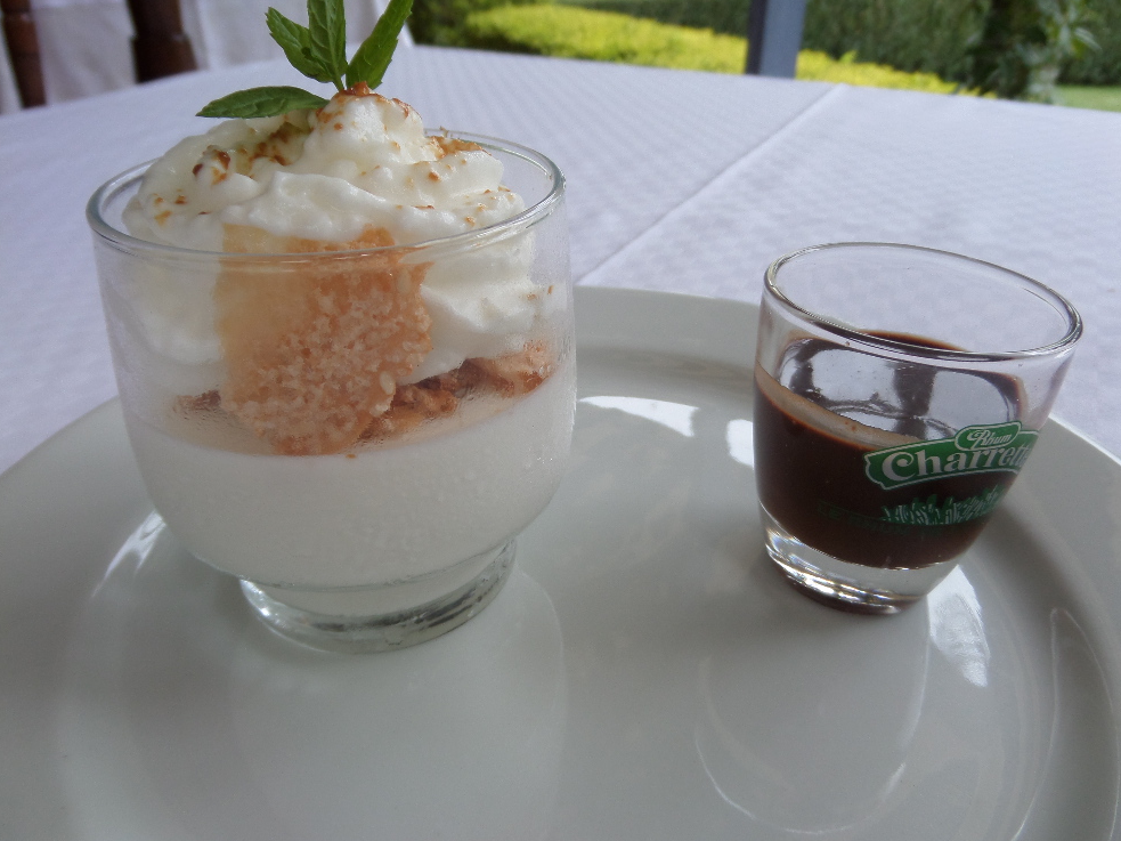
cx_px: 542
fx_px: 809
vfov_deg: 54.9
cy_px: 413
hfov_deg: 69.4
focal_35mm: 25
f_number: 3.2
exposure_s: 1/250
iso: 80
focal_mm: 4
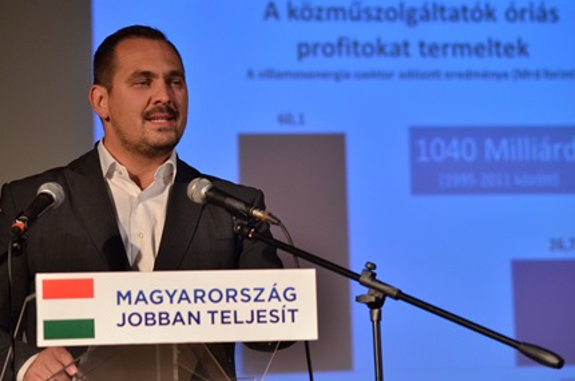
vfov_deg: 6.8
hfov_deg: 10.2
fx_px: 3220
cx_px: 324
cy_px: 180
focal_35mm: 202
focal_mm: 112
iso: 1250
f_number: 4
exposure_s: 1/250
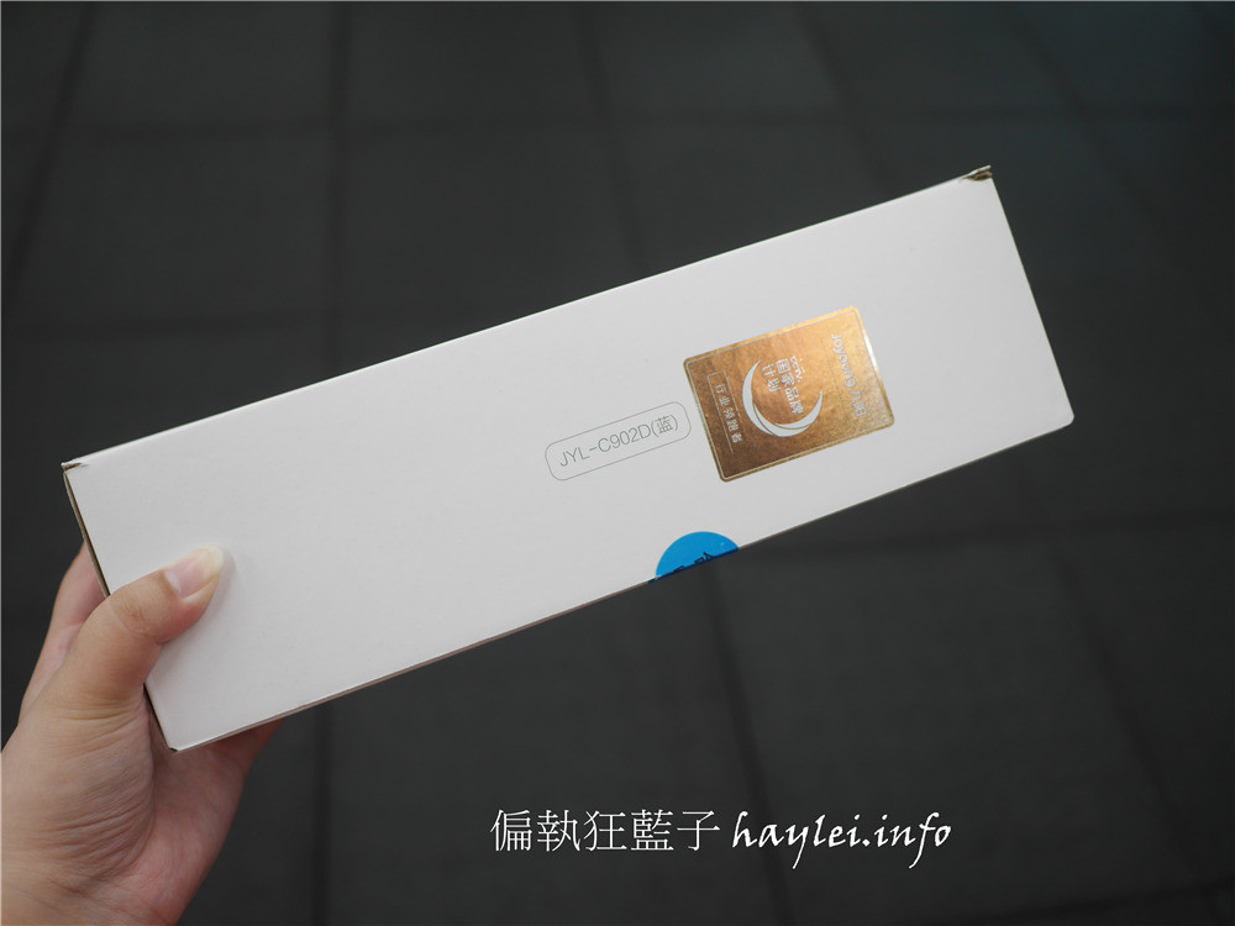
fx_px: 1070
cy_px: 463
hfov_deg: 60.0
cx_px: 618
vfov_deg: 46.8
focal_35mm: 30
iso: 200
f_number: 1.8
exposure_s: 1/125
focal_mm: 15
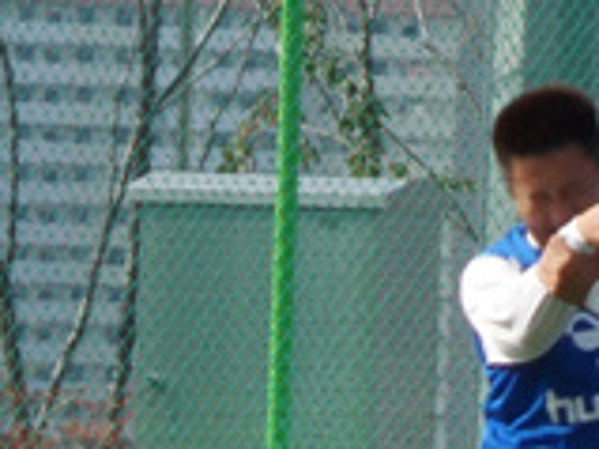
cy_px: 294
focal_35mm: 1288
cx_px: 1076
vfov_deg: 1.2
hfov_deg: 1.5
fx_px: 22271
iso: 80
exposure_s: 1/350
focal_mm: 42
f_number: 5.8
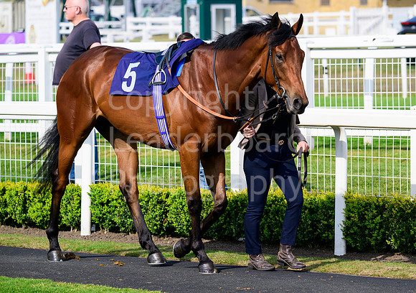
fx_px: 2512
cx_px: 274
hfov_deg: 9.5
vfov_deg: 6.7
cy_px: 154
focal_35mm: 214
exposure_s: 1/2000
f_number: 5.6
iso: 400
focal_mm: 165
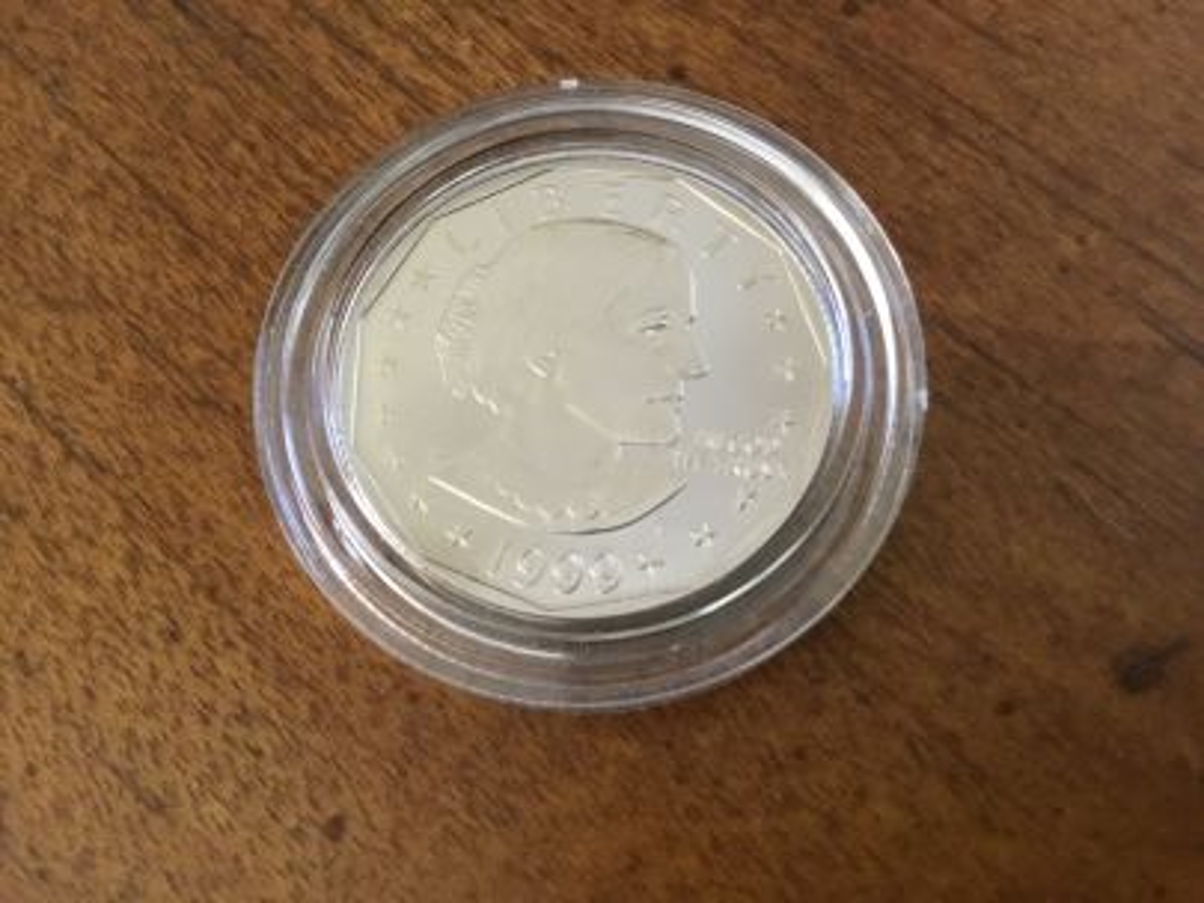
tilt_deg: -72.3
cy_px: 452
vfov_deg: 45.5
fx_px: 1079
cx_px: 602
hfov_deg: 58.3
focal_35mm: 31
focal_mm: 3.3
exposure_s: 1/30
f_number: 2.4
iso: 200
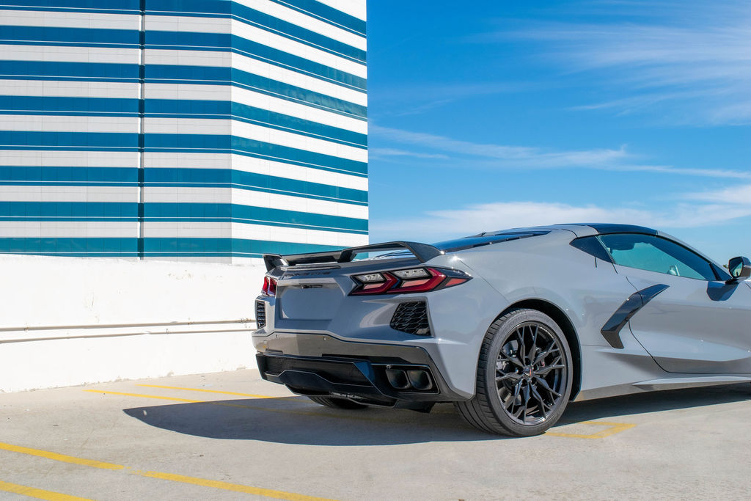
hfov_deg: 45.0
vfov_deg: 30.9
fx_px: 908
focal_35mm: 44
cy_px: 250
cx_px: 376
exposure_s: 1/500
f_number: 13
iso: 200
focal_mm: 29
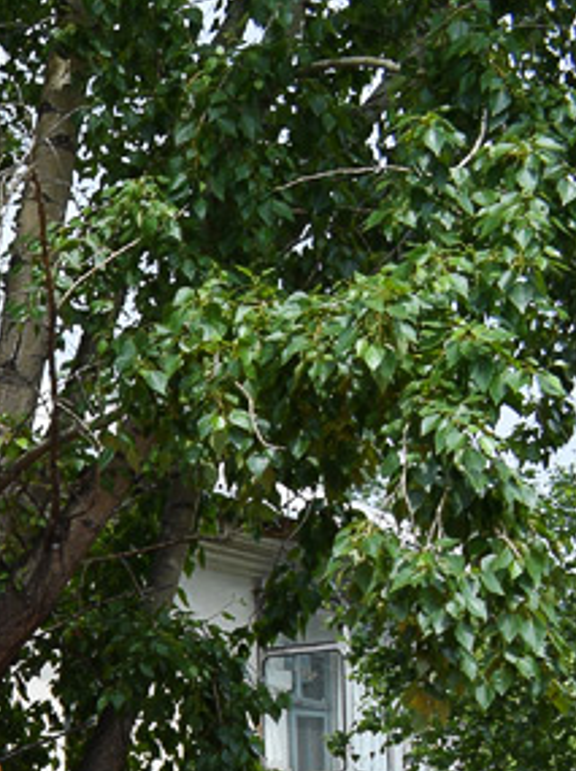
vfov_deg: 12.5
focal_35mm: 152
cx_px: -925
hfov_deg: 8.6
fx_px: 3381
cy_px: 1047
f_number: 8
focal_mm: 25
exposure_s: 1/250
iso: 200
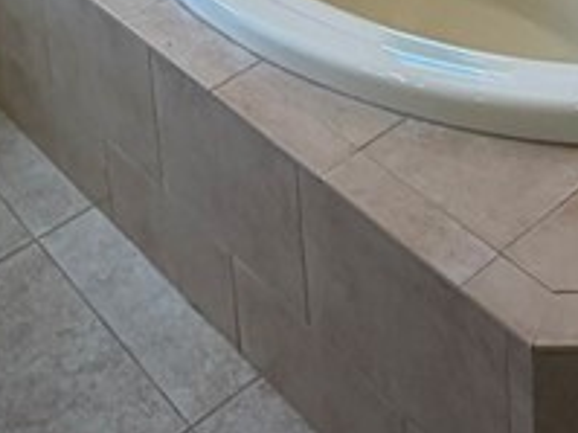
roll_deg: +4.2
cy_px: -465
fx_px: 1201
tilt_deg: -10.6
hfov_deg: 26.9
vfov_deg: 15.6
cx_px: 378
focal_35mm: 72
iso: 80
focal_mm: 2.22
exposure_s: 1/120
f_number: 2.2
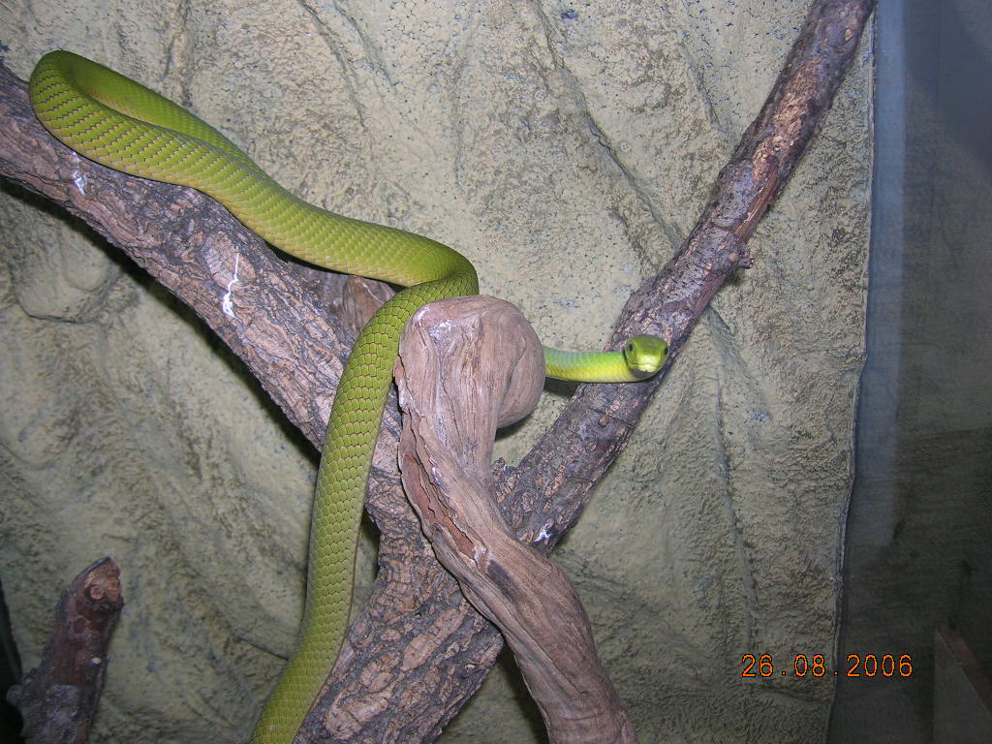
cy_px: 372
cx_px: 496
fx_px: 974
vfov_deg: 41.8
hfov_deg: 54.0
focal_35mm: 34
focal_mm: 5.7
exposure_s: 1/60.1
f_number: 2.9
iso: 50
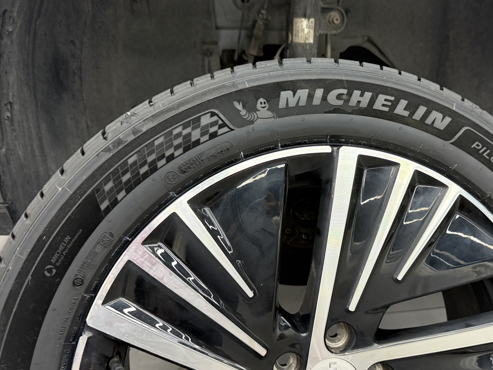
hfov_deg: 56.3
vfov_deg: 44.2
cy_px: 179
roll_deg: +0.4
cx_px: 303
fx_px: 456
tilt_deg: -23.7
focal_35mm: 32
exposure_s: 1/50
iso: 250
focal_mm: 6.76
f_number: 1.78
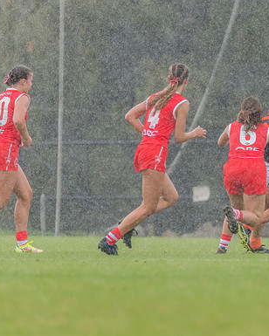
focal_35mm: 946
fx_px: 9414
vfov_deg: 2.0
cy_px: 128
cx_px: 318
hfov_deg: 1.6
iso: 1800
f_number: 6.3
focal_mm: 460
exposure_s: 1/1250
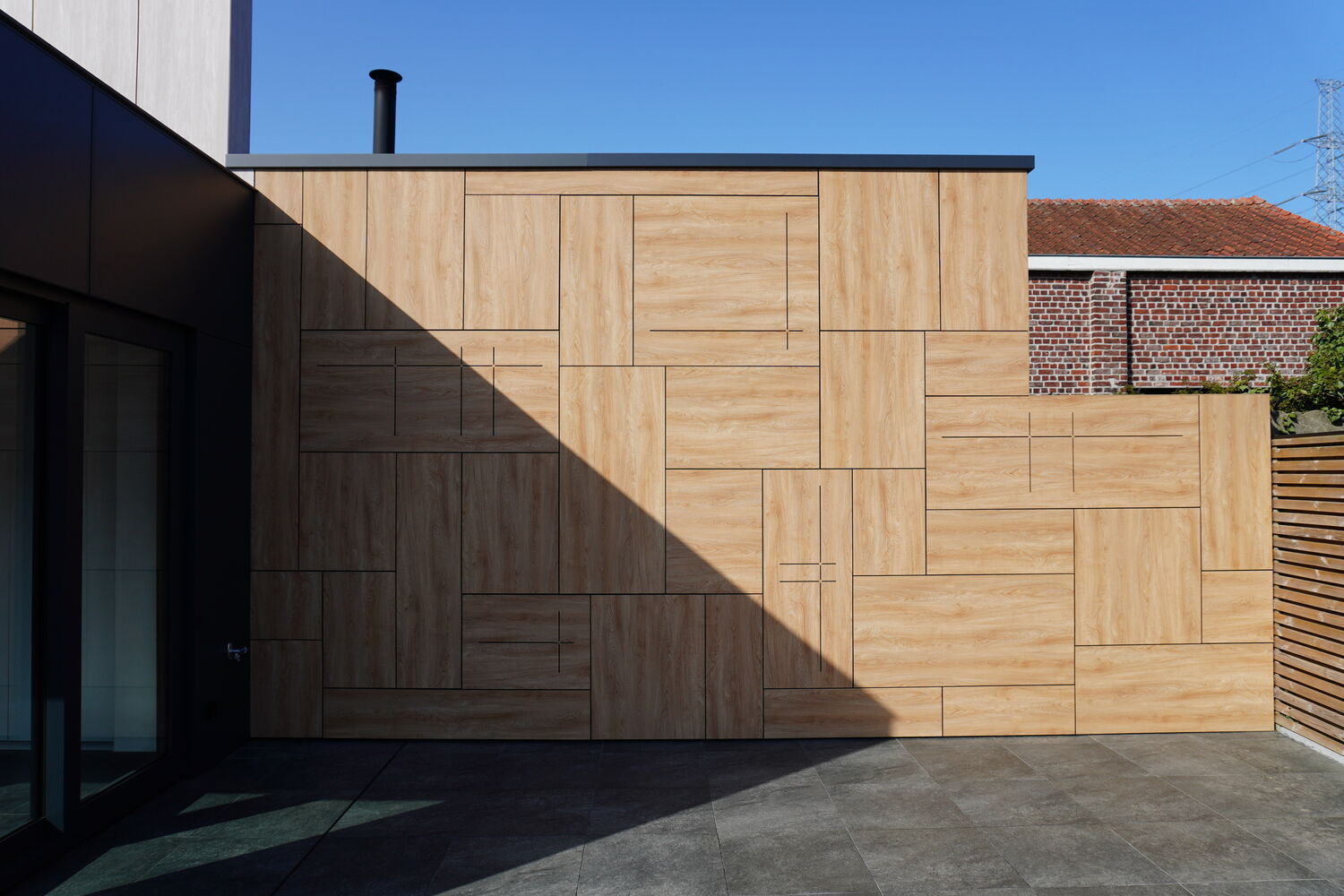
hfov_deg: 73.7
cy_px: 448
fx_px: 896
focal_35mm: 24
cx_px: 672
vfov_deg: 53.1
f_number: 5.6
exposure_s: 1/640
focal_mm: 16
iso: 100
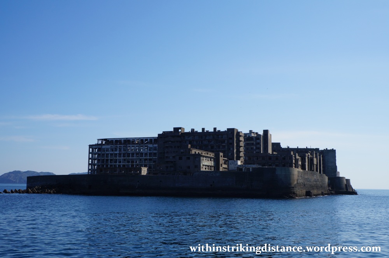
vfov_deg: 34.1
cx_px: 194
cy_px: 129
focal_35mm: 39
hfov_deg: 49.6
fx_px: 421
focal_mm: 26
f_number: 13
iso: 200
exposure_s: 1/400
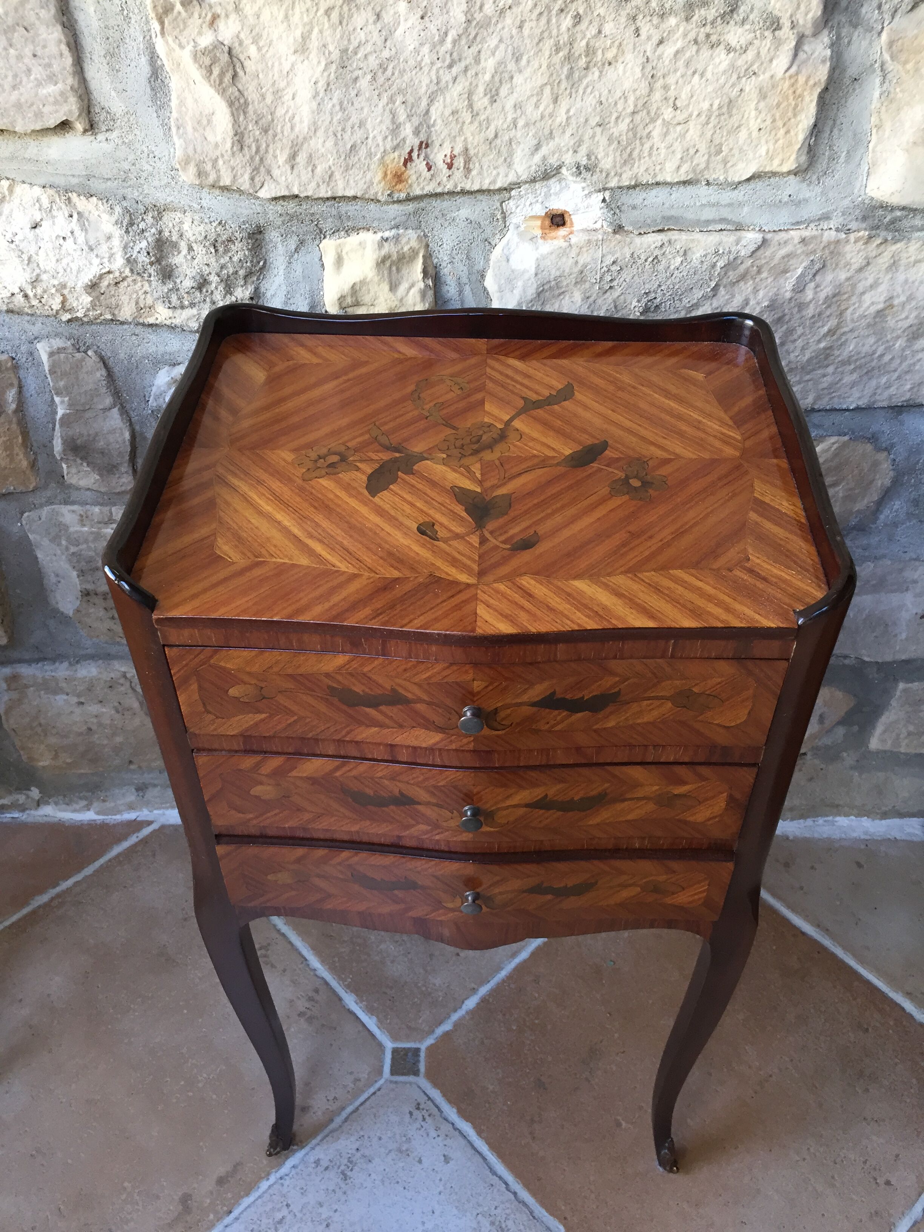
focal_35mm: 29
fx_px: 1032
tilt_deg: -44.1
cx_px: 462
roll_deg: +1.8
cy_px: 616
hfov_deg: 48.2
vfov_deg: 61.7
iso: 50
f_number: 2.2
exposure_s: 1/33
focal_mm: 4.15
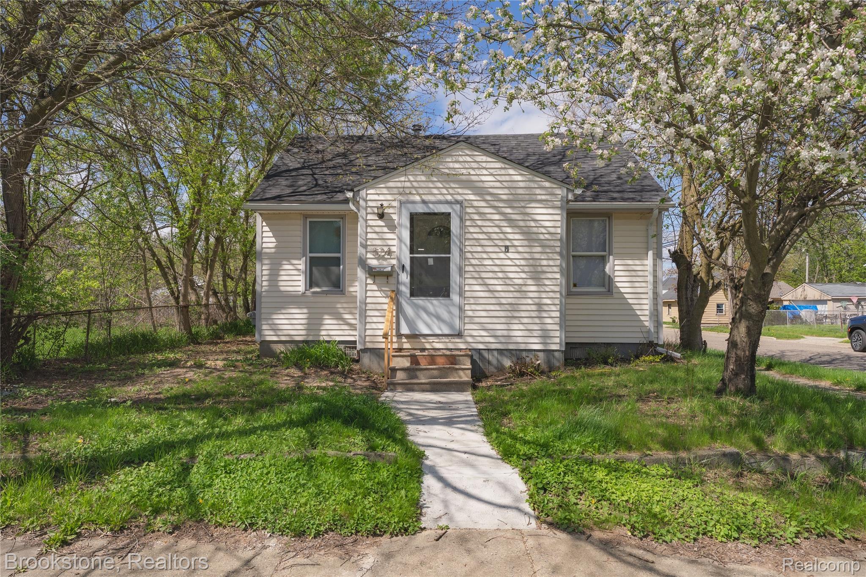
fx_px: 577
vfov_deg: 53.1
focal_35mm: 24
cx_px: 433
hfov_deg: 73.7
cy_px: 288
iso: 200
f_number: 8
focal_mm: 24
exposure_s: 1/1000
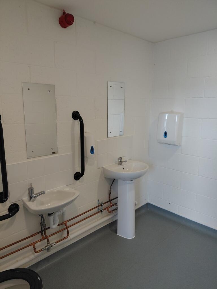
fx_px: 209
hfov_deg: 54.9
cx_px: 108
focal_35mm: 25
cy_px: 144
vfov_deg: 69.4
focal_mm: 4.69
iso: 80
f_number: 1.8
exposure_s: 1/120
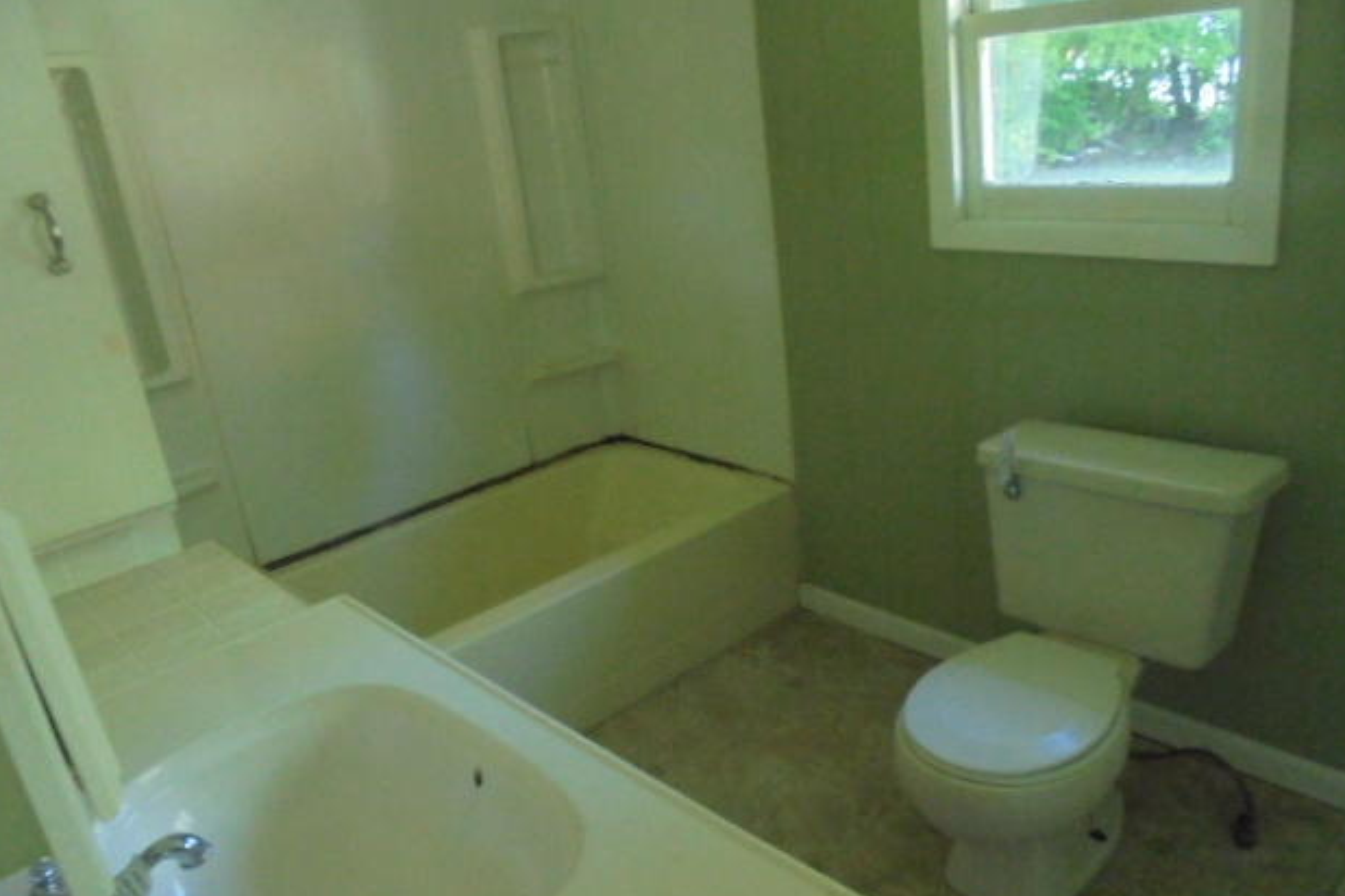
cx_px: 672
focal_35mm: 28
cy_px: 485
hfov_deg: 65.5
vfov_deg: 46.4
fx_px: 1046
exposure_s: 1/50
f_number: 3.5
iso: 640
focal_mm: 4.6
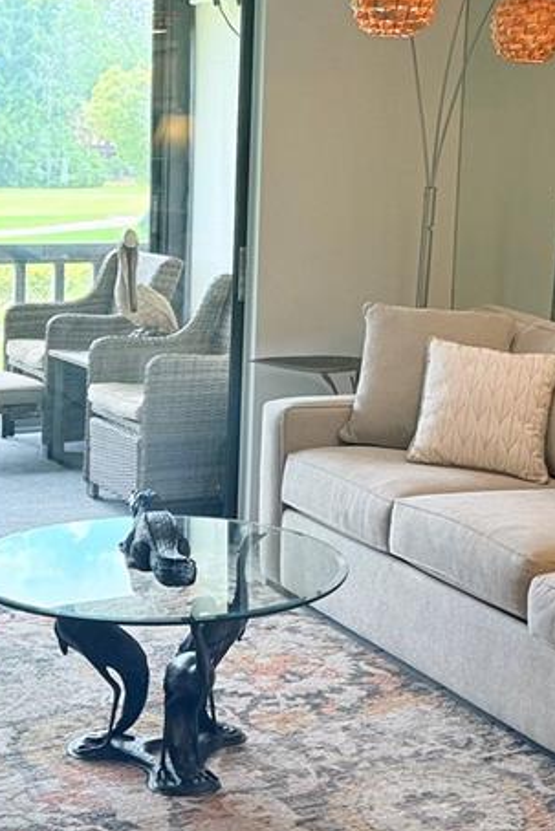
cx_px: 273
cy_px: 318
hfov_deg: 20.6
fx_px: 1525
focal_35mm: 66
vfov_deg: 30.4
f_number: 1.78
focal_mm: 6.76
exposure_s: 1/236
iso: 160
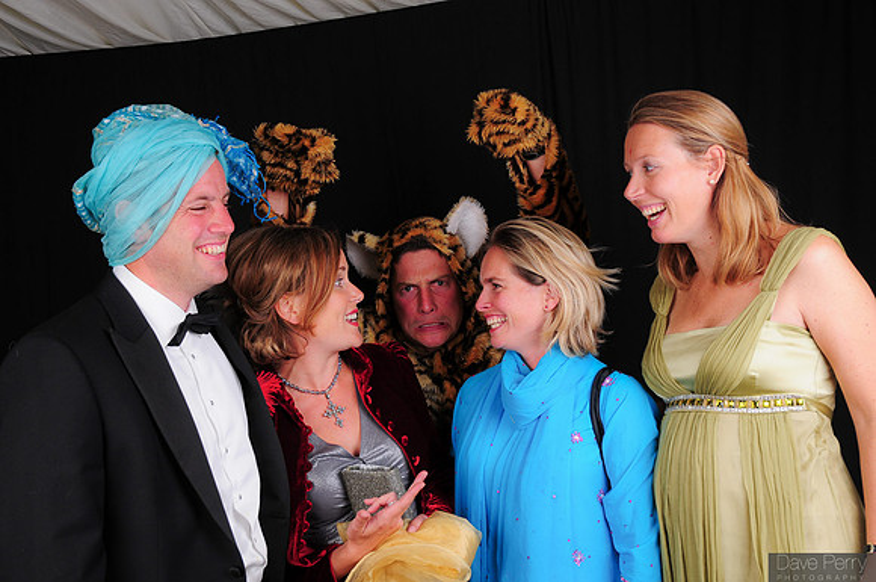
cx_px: 438
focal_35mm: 44
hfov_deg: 45.0
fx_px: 1057
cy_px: 291
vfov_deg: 30.8
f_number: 8
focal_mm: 29
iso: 200
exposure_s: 1/125
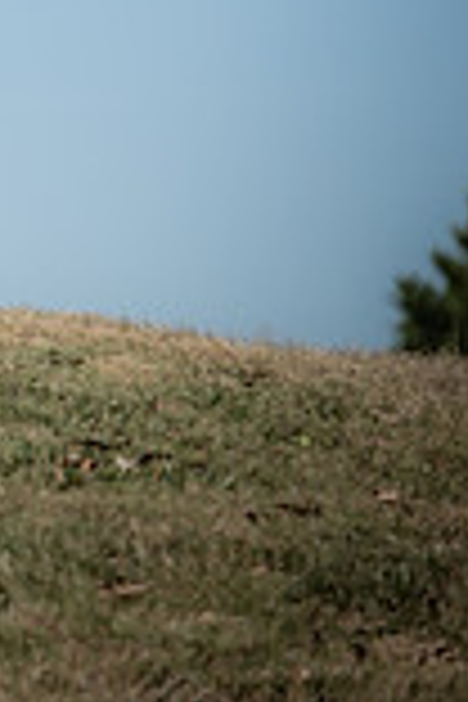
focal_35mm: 501
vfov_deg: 4.1
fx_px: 9769
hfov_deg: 2.7
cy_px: -162
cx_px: -828
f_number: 5
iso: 50
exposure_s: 1/250
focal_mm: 135
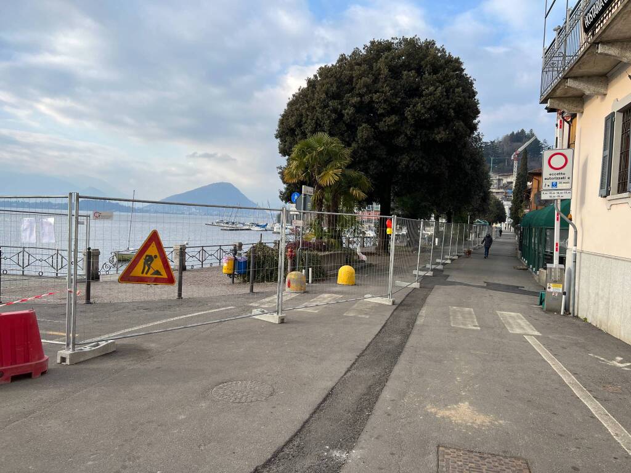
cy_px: 236
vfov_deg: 53.1
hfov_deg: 67.3
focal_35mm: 26
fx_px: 474
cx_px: 316
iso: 50
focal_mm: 5.7
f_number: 1.5
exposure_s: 1/1449
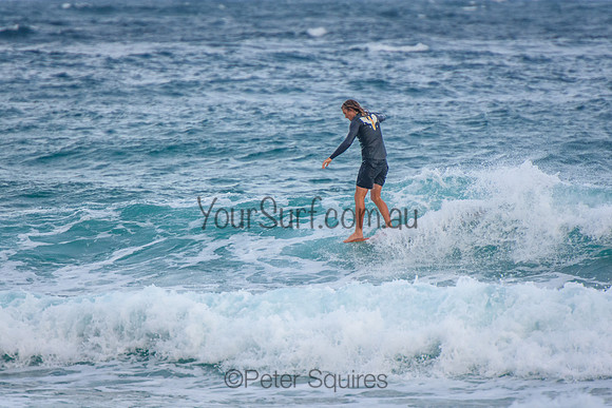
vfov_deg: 2.2
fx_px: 10453
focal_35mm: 615
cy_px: 204
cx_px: 306
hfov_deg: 3.4
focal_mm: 400
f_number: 5.6
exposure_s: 1/1600
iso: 720
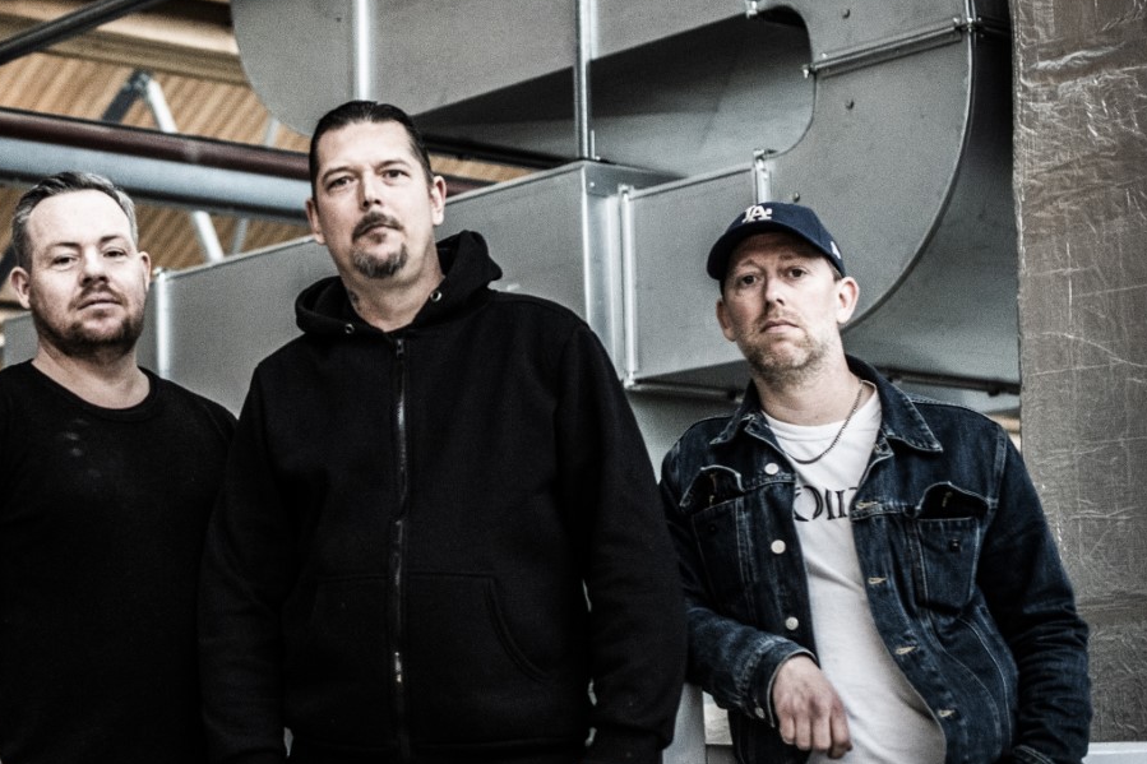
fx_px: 2867
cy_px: 364
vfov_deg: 15.2
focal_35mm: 90
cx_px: 196
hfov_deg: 22.3
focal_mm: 50
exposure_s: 1/1000
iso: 3200
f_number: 2
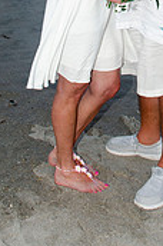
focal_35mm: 94
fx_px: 641
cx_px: 130
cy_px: -57
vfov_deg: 20.2
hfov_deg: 14.4
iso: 200
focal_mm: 24
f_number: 6.3
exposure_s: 1/250
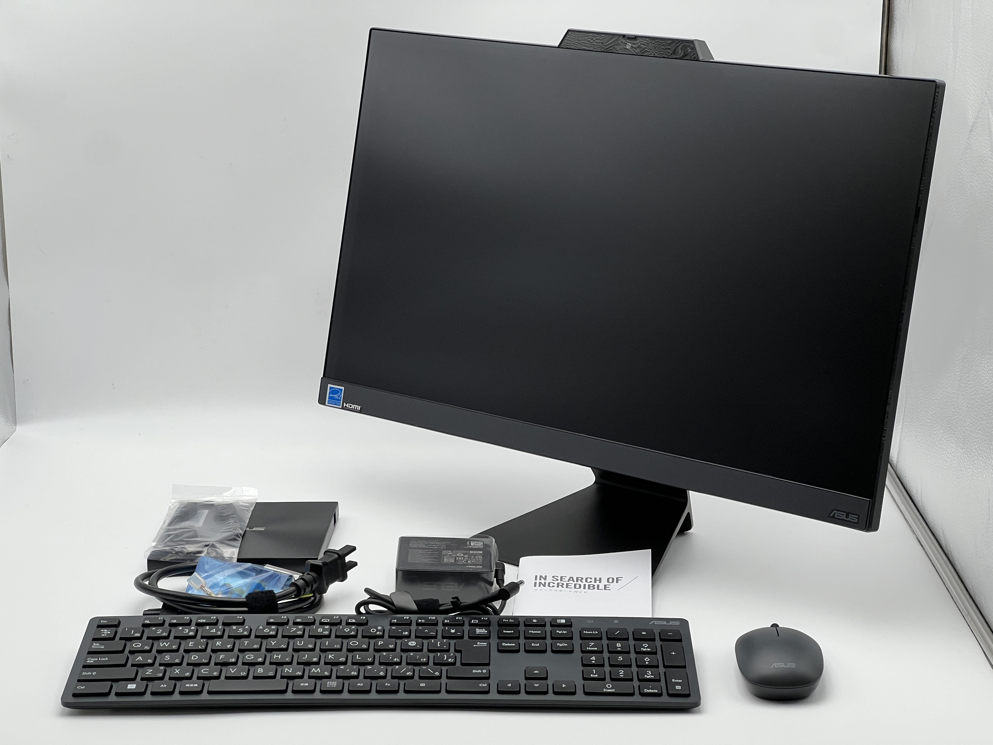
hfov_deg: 25.3
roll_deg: +0.5
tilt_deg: -14.5
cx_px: 496
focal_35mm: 77
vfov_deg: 19.1
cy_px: 372
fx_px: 2209
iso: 64
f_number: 2.8
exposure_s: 1/99
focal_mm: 9
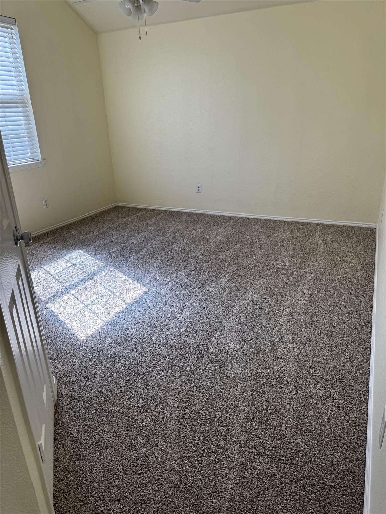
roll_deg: +1.7
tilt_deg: -21.9
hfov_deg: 56.8
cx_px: 193
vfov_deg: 71.6
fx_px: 357
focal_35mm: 24
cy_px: 257
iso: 80
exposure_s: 1/149
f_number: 1.78
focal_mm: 6.76
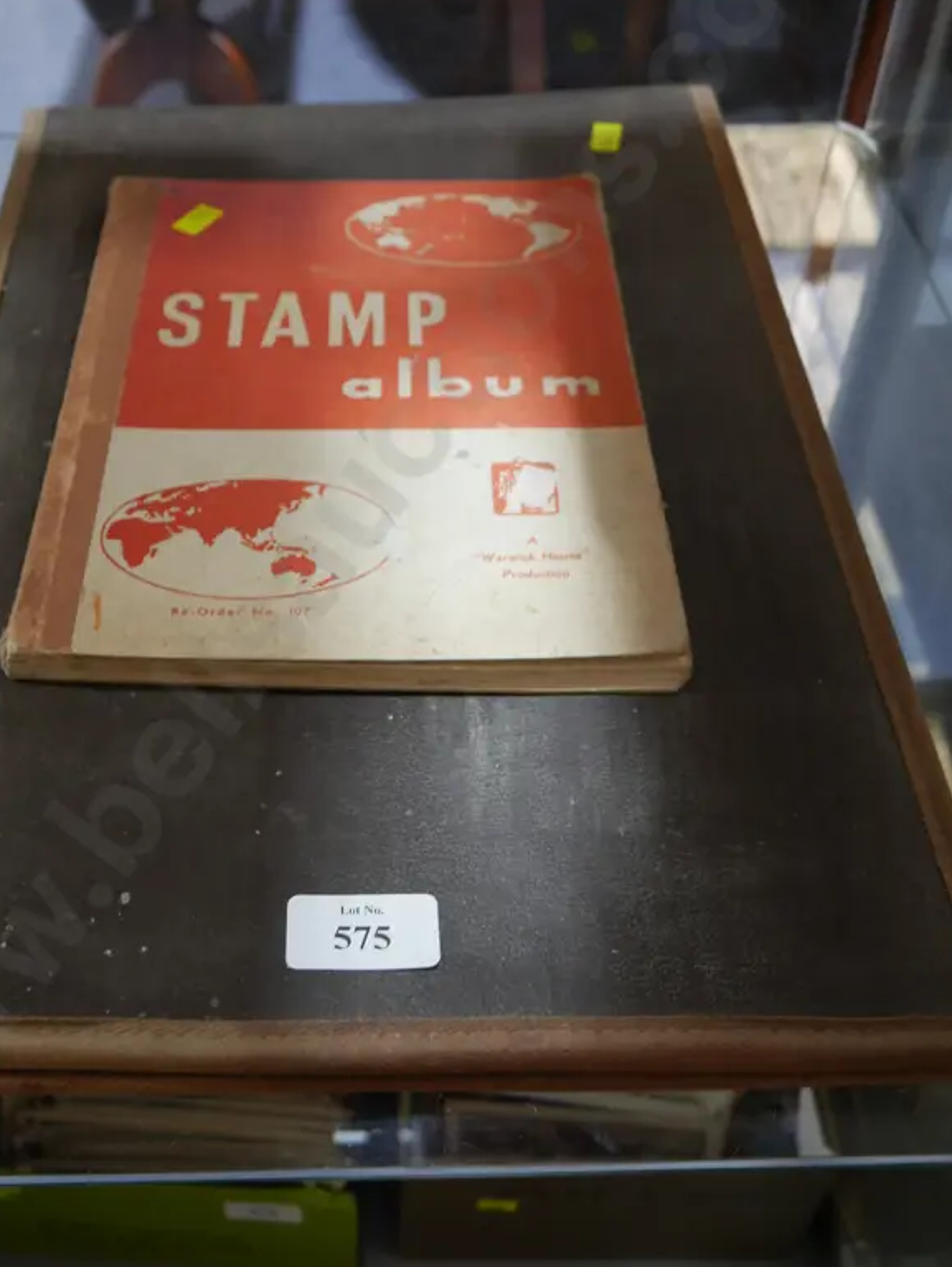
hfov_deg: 35.8
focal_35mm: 40
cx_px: 369
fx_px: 1465
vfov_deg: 46.4
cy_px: 493
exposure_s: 1/60
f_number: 3.6
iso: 500
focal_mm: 15
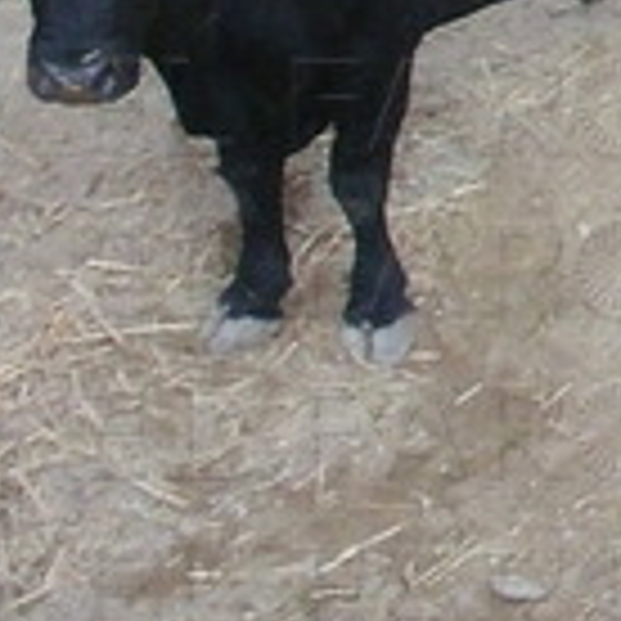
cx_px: 1665
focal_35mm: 236
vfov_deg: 7.1
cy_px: -670
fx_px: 4790
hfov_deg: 6.9
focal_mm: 6.3
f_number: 7.3
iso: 100
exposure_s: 1/60
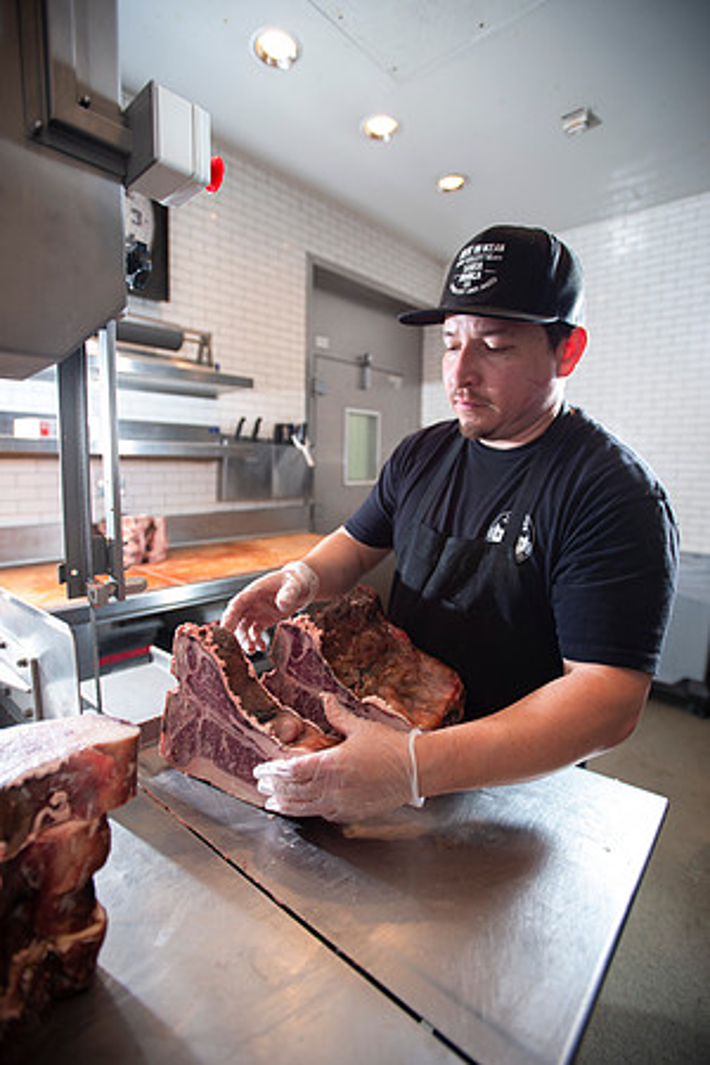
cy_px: 532
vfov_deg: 93.3
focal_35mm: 17
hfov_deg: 70.4
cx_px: 355
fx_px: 503
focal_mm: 17
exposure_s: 1/200
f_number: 3.2
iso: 200
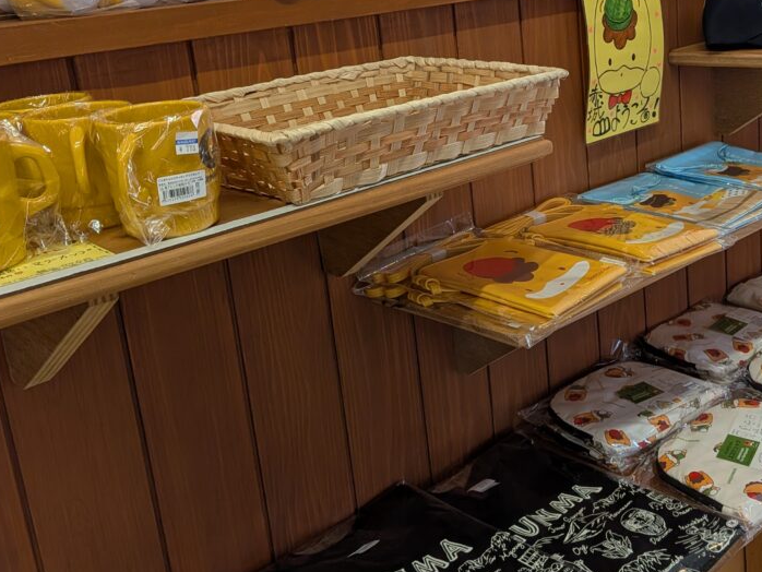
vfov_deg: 32.8
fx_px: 969
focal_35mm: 44
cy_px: 246
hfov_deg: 42.5
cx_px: 495
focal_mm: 4.53
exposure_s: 1/571
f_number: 1.7
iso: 28
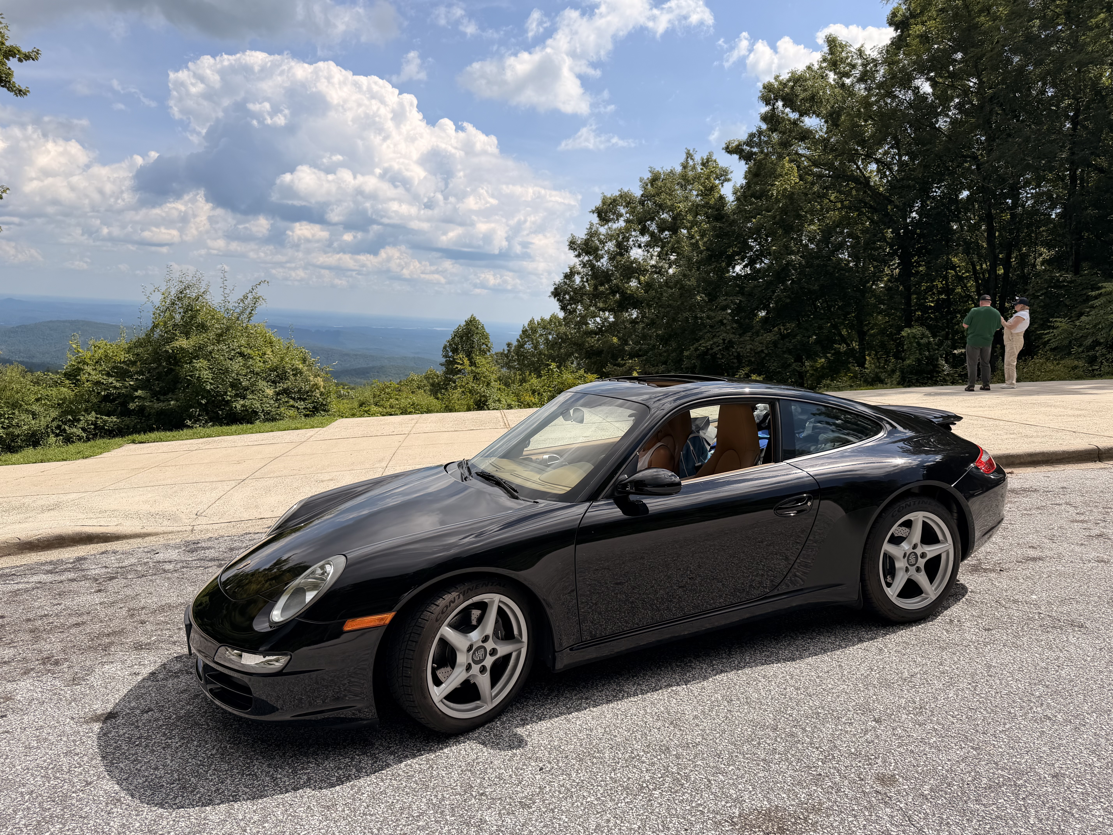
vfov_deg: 56.8
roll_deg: -2.3
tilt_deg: -7.5
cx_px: 556
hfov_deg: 71.6
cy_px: 418
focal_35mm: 24
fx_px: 772
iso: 80
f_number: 1.78
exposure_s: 1/6711
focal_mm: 6.76
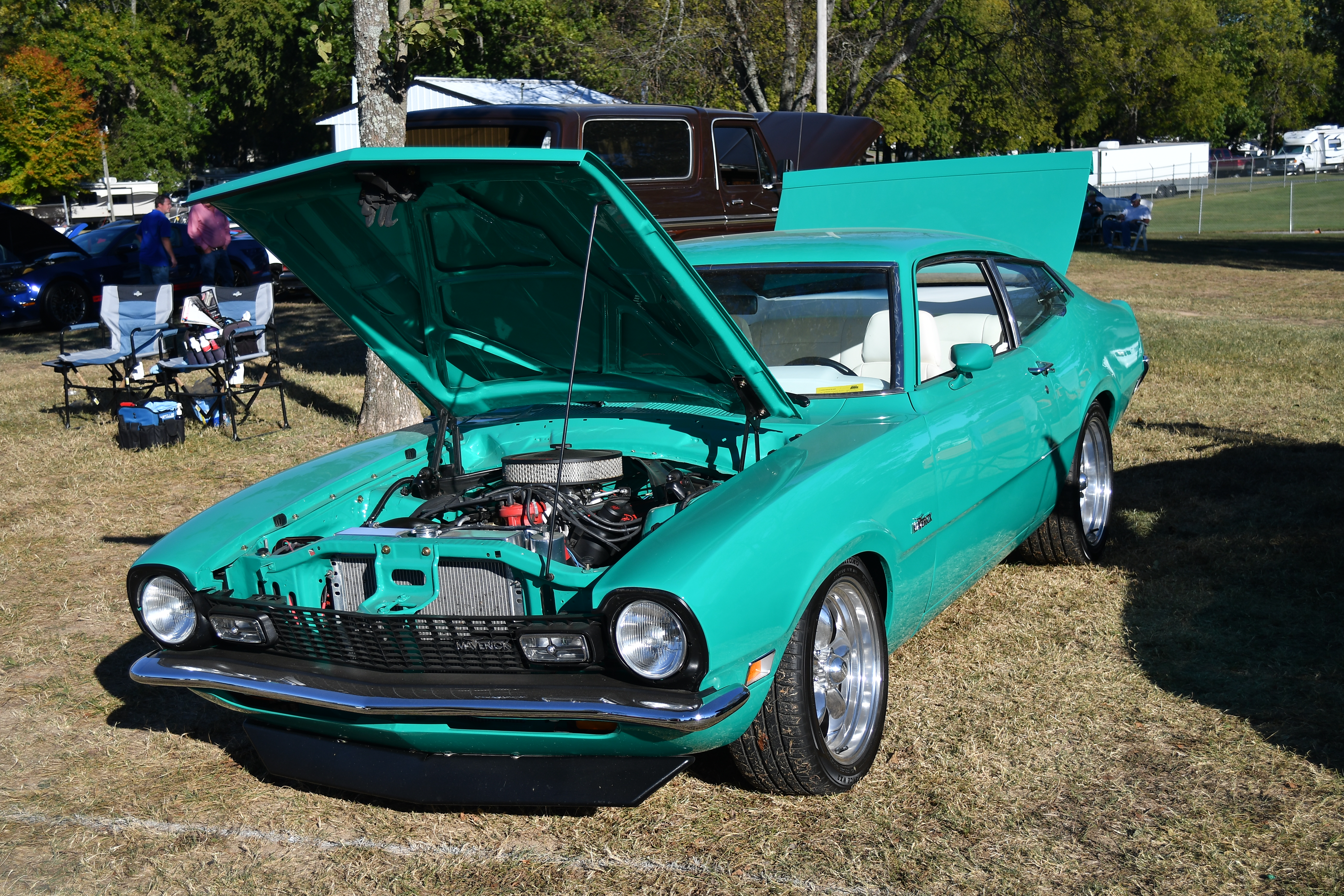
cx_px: 672
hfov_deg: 43.6
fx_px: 1680
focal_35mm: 45
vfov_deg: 29.9
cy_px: 448
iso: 100
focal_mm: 30
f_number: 4.5
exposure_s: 1/1000
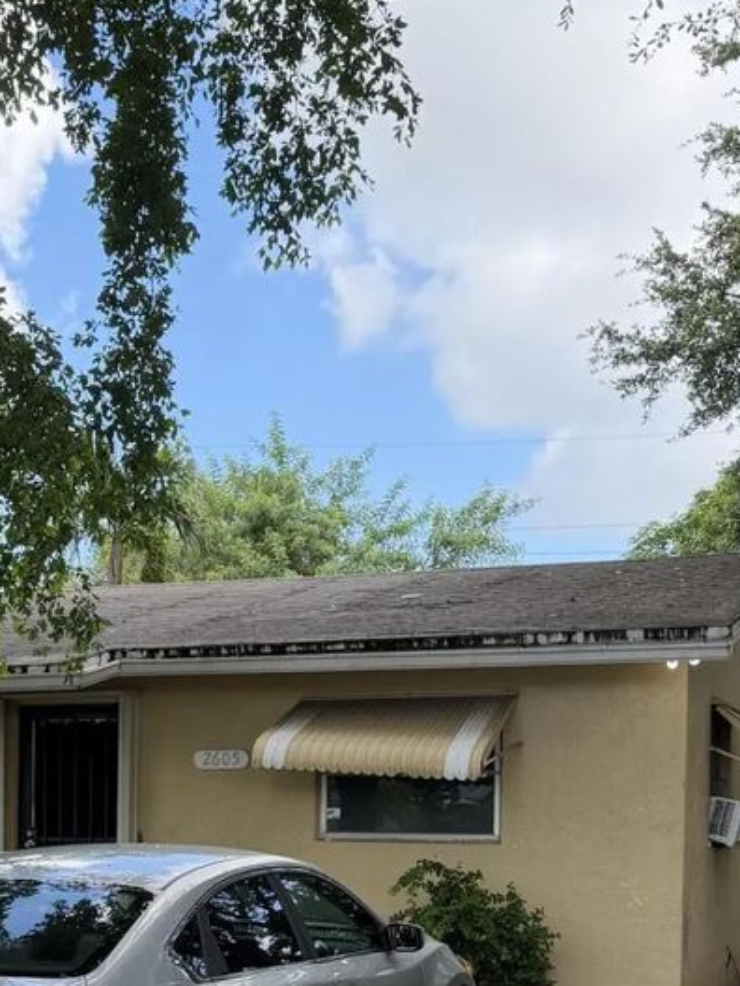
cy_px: 843
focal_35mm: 62
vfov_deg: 30.1
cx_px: 200
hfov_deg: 23.4
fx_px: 1767
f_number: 1.78
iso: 100
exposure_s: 1/1046
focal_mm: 6.76
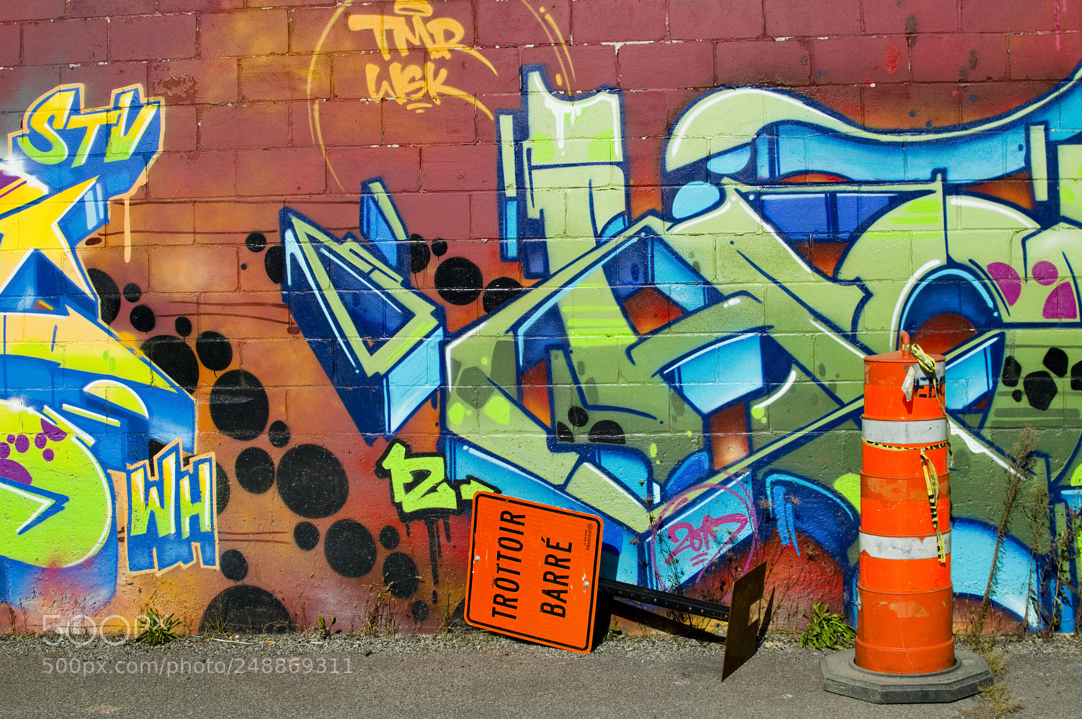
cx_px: 541
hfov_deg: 37.9
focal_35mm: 52
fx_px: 1577
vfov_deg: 25.7
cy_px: 360
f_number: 5.6
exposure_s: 1/4000
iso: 400
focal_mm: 35
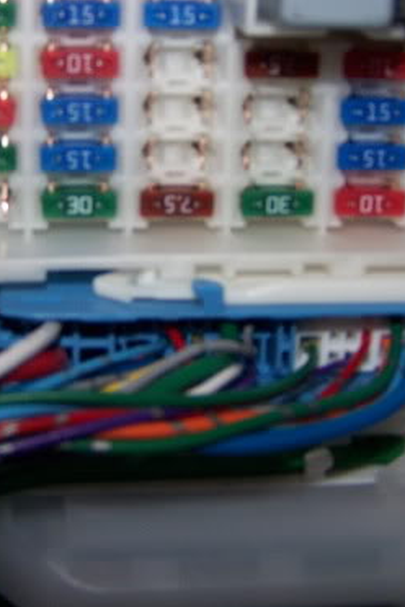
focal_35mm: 68
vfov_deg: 29.5
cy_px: 222
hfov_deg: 20.0
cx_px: 139
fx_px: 1147
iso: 140
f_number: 2.8
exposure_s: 1/60
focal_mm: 6.3
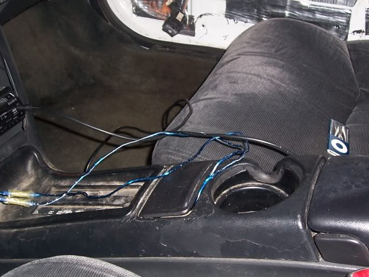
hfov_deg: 37.9
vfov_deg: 29.1
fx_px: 533
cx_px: 232
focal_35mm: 50
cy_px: 157
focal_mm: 5.6
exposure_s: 1/60
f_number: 2.7
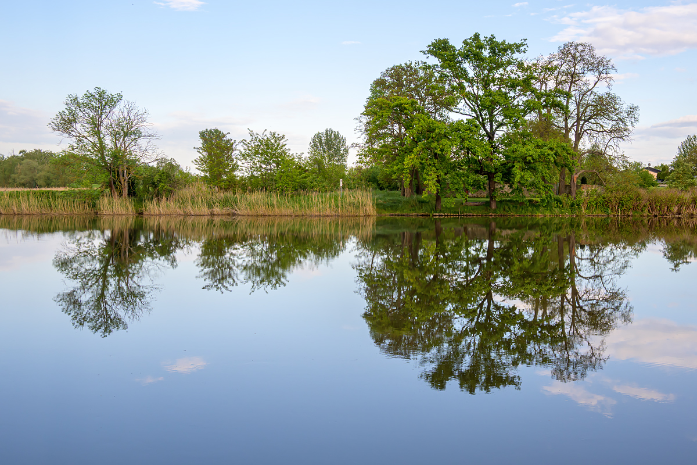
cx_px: 348
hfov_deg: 55.1
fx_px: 668
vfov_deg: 38.4
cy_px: 232
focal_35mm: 34
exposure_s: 1/180
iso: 200
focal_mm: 23
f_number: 8
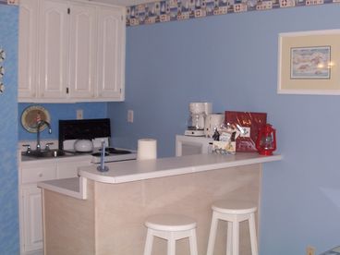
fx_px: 491
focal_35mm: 50
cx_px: 170
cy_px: 128
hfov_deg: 38.2
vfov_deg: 29.1
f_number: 3.4
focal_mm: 8.6
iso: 80
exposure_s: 1/60
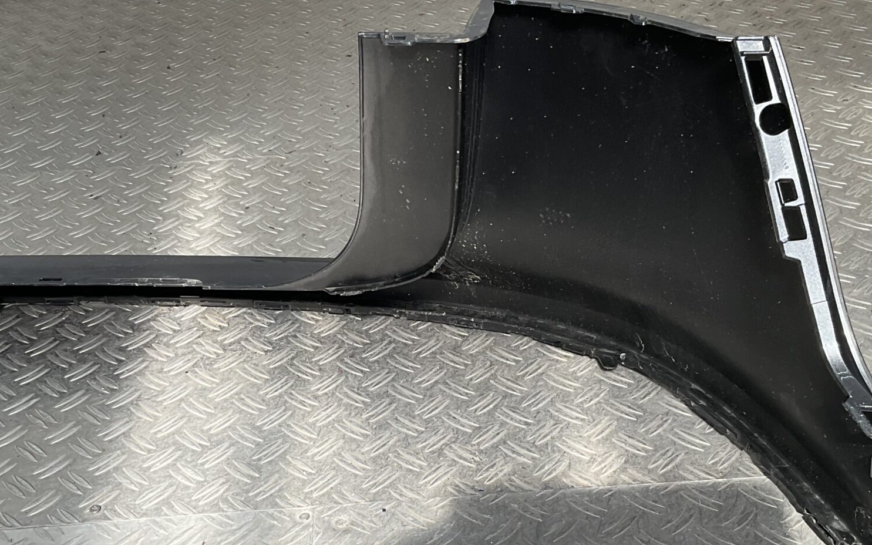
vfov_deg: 24.3
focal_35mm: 53
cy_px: 366
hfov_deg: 38.2
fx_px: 1259
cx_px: 393
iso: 16
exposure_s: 1/314
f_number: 1.8
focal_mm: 3
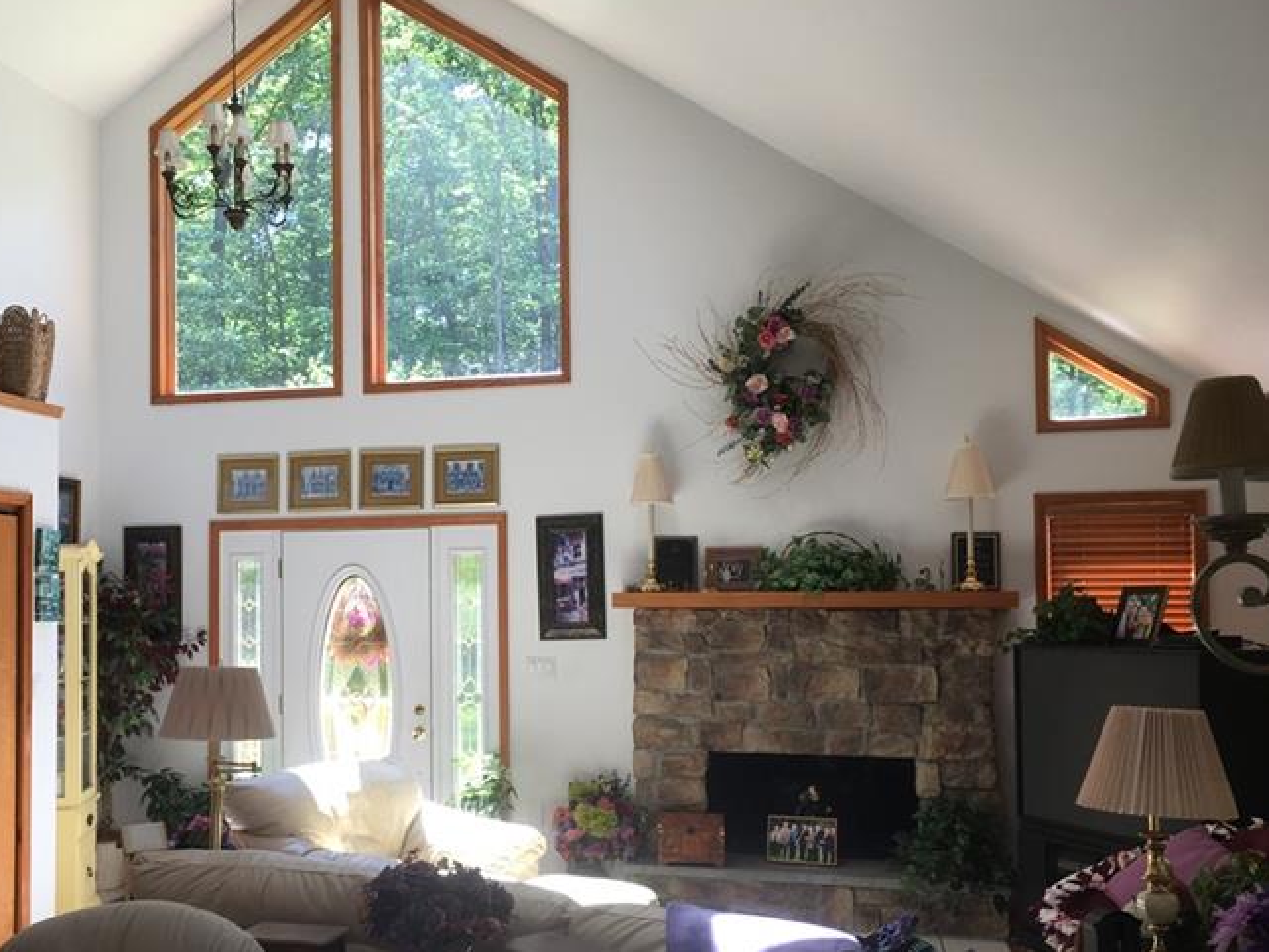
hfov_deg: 51.0
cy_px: 570
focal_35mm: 36
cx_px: 506
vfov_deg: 39.5
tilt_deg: +2.1
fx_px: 1320
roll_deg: +0.8
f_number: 2.2
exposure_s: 1/60
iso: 25
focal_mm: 4.15
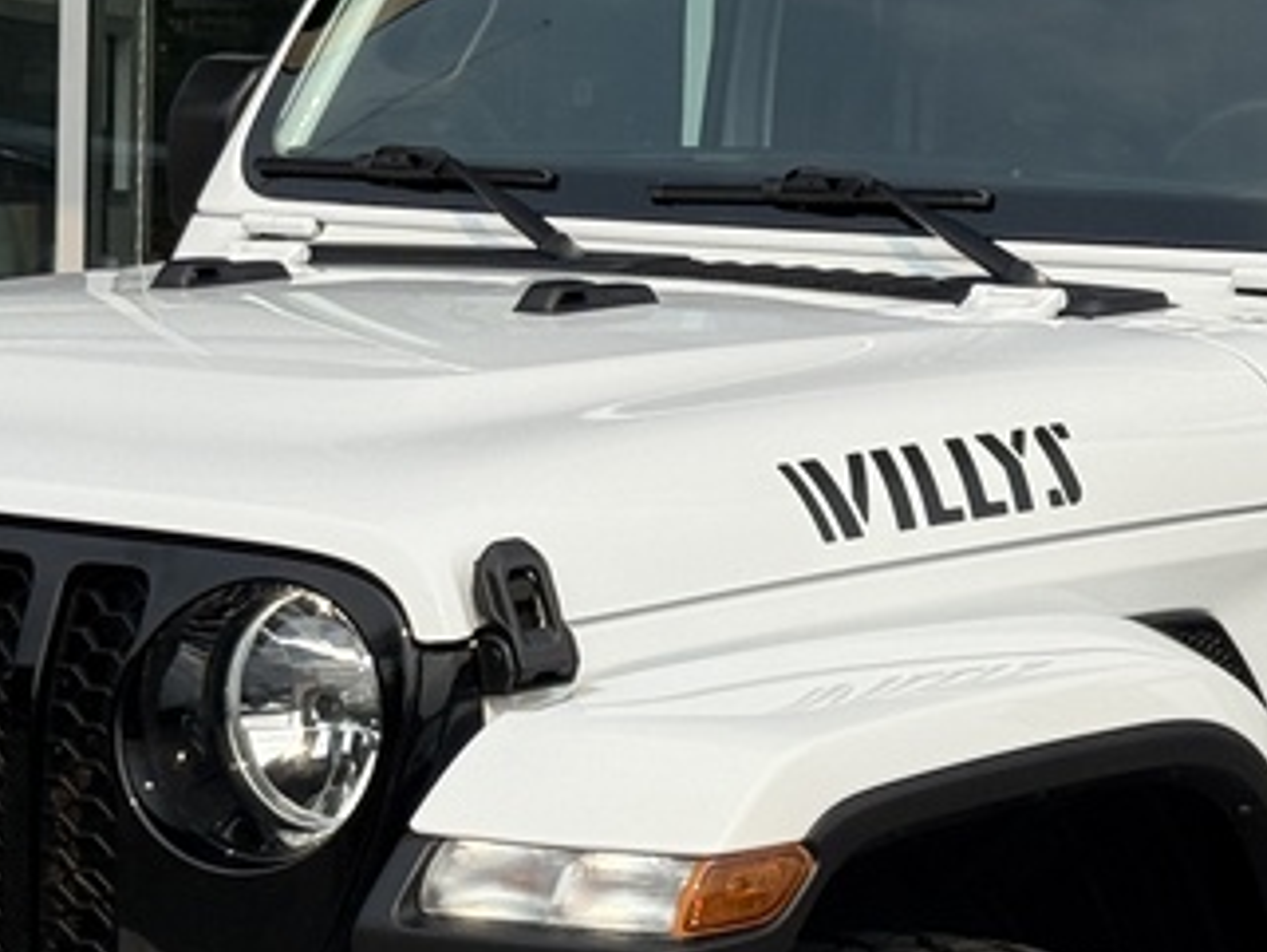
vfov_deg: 9.7
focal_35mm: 153
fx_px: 5602
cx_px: 908
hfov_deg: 12.9
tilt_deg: -4.6
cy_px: 715
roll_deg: -1.9
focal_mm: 6.76
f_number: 1.78
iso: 64
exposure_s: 1/6024
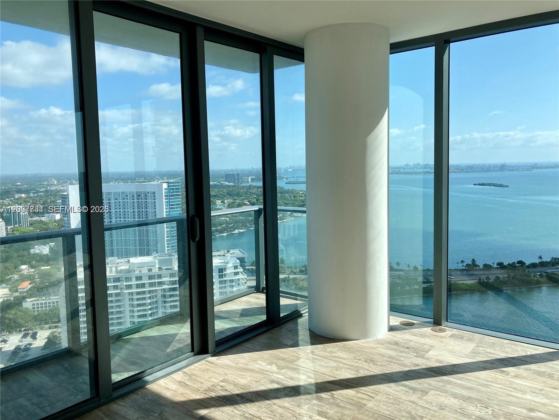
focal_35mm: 28
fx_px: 452
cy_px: 210
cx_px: 280
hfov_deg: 63.4
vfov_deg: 49.7
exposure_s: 1/1675
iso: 20
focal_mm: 3.99
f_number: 1.8
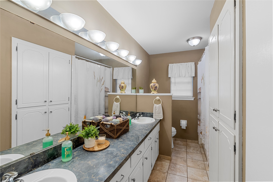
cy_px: 91
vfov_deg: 73.8
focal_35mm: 16
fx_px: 121
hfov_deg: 96.7
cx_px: 136
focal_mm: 16
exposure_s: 1/6
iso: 400
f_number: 9
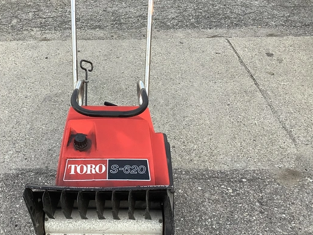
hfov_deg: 41.7
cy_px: 106
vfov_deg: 32.2
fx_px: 407
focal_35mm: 45
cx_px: 112
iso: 80
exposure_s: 1/100
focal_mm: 3.3
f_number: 2.4
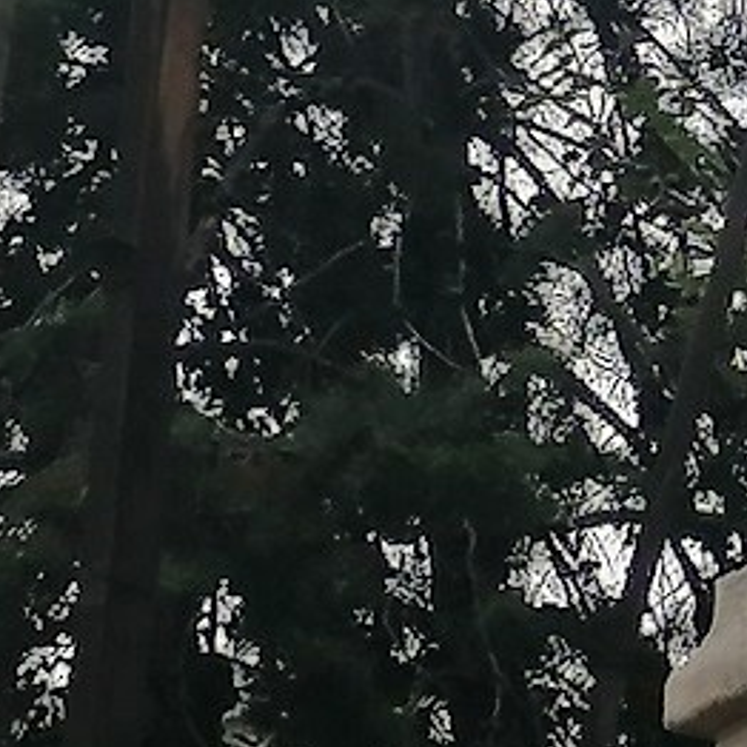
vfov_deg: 6.2
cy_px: 131
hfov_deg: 6.1
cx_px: 1414
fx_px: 6909
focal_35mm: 283
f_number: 1.8
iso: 50
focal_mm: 4.75
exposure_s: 1/210
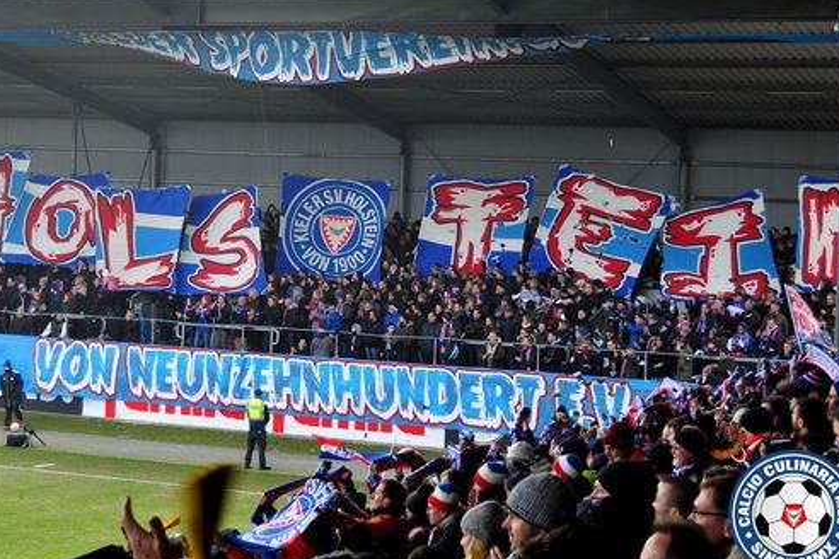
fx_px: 1538
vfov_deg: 20.6
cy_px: 290
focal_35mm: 66
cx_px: 421
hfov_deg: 30.5
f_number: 4.8
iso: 320
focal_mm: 38
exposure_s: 1/160
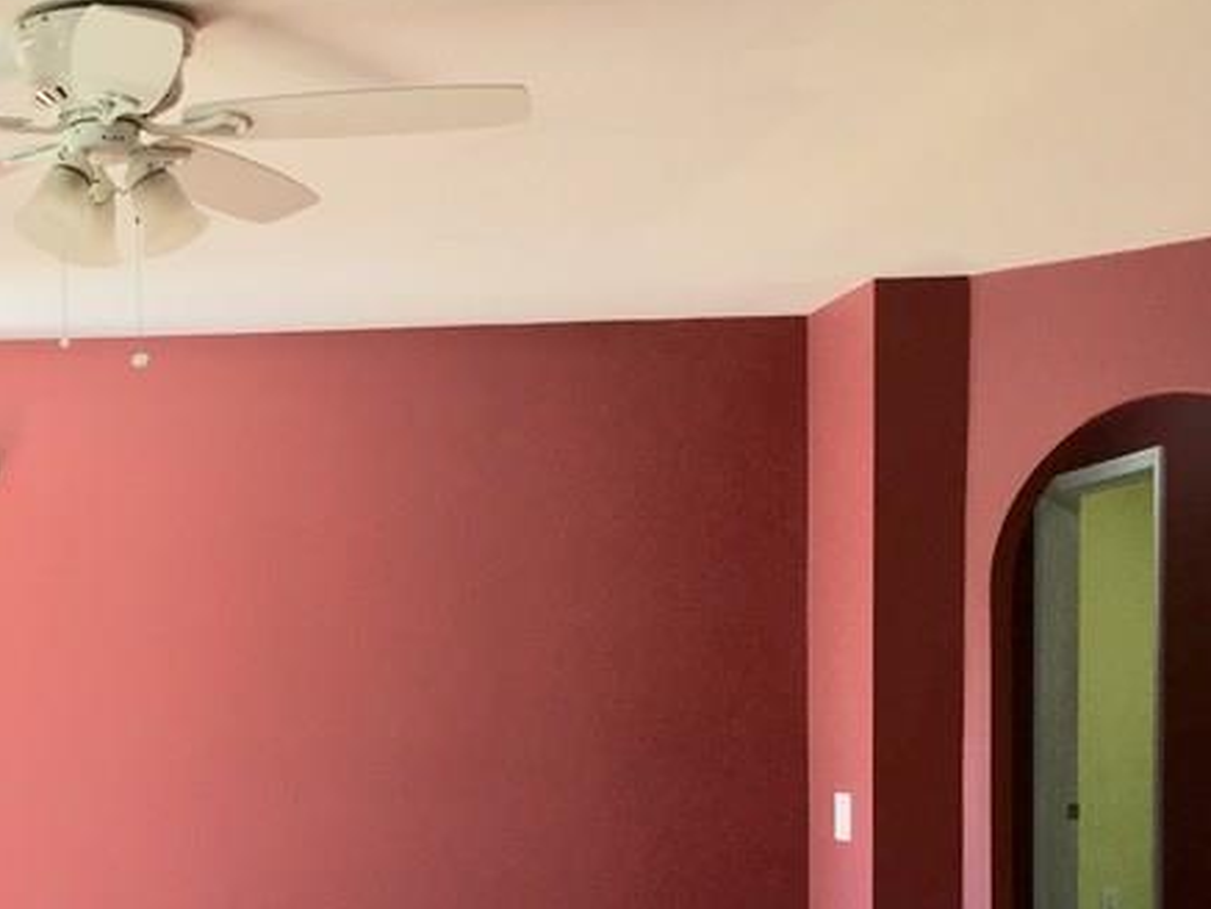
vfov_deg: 20.9
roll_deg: +1.6
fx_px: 2380
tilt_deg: -5.2
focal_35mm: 68
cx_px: 125
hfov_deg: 27.5
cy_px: 915
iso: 40
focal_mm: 4.15
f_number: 2.2
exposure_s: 1/120
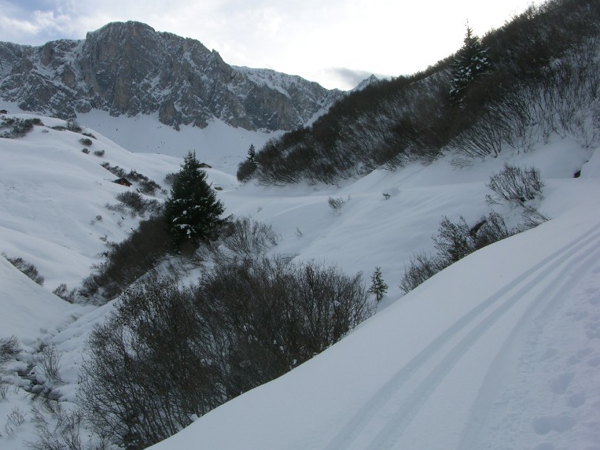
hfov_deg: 40.0
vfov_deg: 30.9
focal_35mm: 47
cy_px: 235
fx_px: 815
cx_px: 210
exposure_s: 1/210
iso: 50
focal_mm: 8.9
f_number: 8
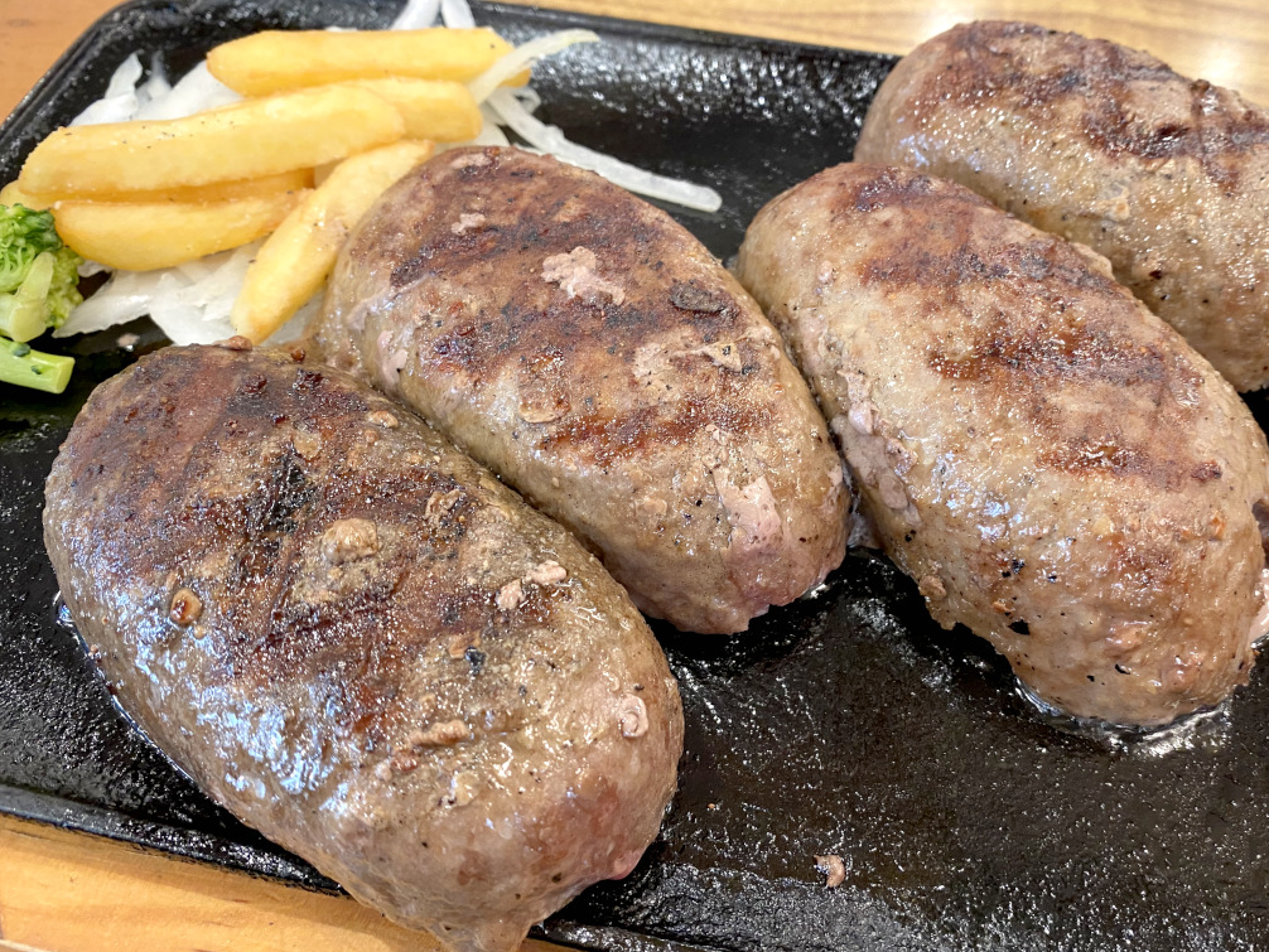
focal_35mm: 31
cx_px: 746
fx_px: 1137
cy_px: 446
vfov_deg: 45.4
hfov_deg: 58.0
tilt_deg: -55.2
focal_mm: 4.25
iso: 160
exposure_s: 1/50
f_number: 1.8
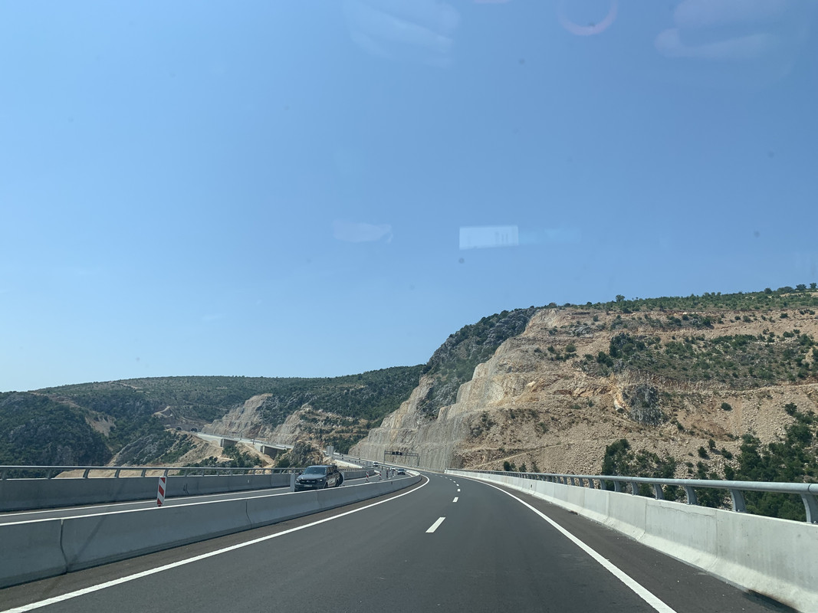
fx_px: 614
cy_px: 306
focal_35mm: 26
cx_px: 409
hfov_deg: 67.3
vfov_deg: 53.1
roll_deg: -1.1
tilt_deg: +14.1
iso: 25
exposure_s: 1/3521
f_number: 1.8
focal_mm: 4.25
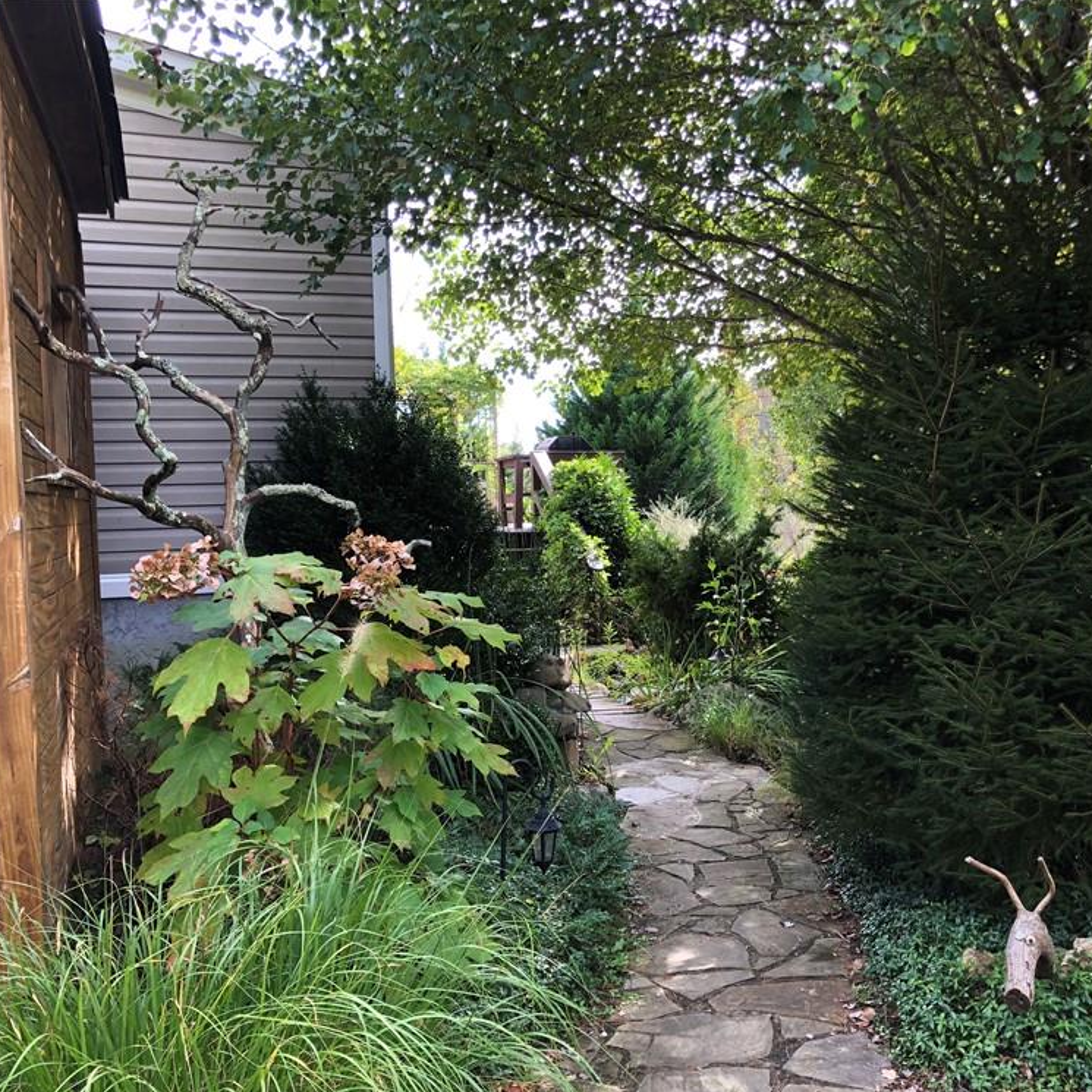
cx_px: 664
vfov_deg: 48.4
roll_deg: +1.8
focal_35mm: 34
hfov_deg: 48.1
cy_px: 558
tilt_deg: -2.1
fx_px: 1213
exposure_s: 1/120
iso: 32
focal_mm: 4
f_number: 1.8
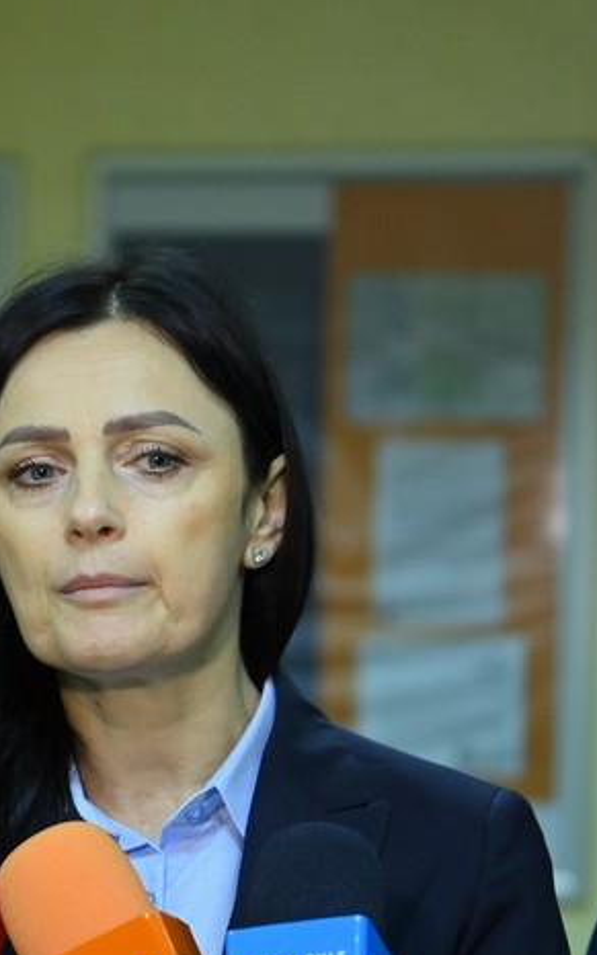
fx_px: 3829
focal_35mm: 147
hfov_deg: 8.9
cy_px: 513
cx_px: 162
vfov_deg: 14.2
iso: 1000
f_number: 2.8
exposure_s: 1/125
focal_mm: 70
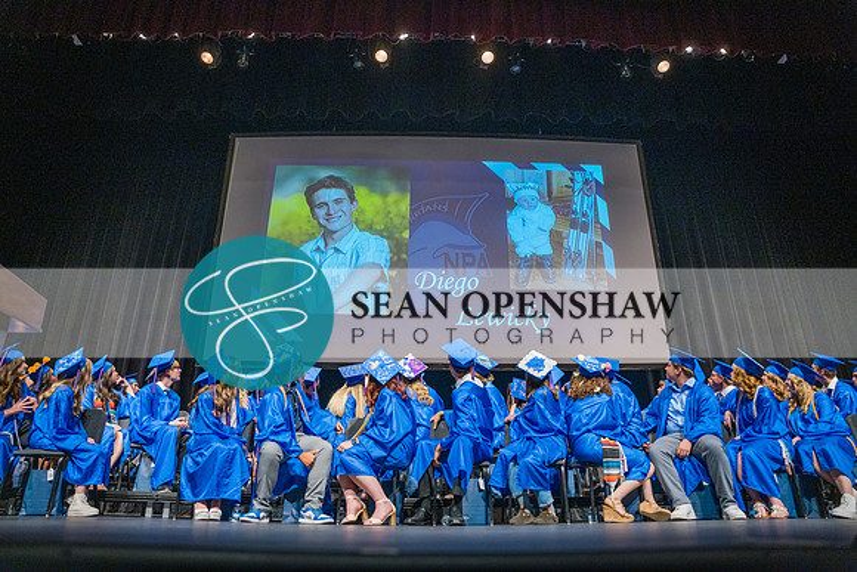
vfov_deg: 53.2
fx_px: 571
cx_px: 428
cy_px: 286
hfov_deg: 73.7
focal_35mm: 24
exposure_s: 1/160
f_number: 2.8
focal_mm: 24
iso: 2500
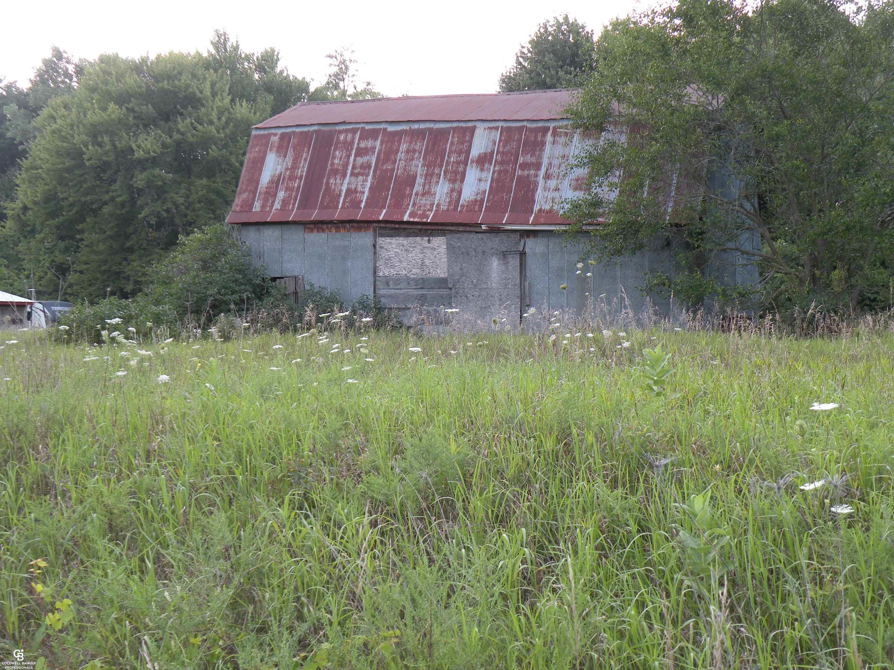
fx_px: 1446
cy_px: 335
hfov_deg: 34.3
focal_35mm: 56
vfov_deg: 26.1
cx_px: 447
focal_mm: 9.8
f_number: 3.5
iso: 64
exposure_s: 1/97
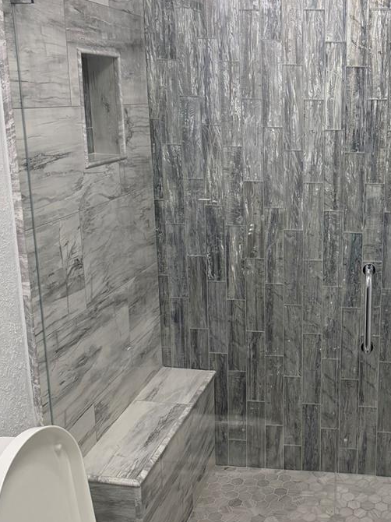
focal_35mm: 43
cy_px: 252
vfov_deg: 43.9
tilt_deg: -14.3
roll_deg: -0.3
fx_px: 648
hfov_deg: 32.3
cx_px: 335
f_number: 1.78
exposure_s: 1/206
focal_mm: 6.76
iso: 200
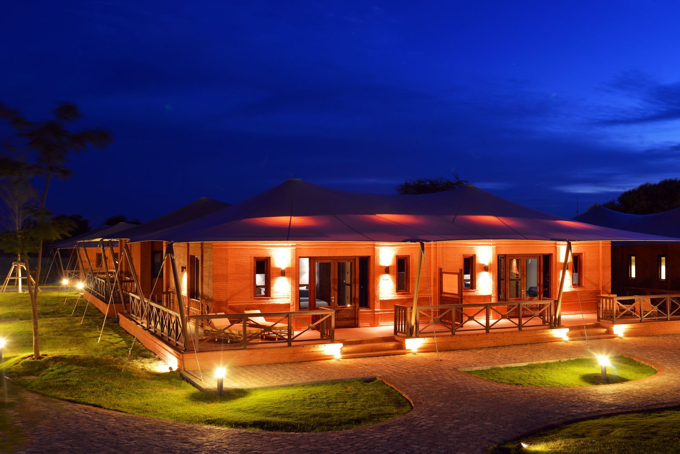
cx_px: 384
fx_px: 737
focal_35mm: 39
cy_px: 230
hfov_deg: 49.4
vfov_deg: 34.2
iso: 200
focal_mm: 34
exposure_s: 13
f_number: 7.1
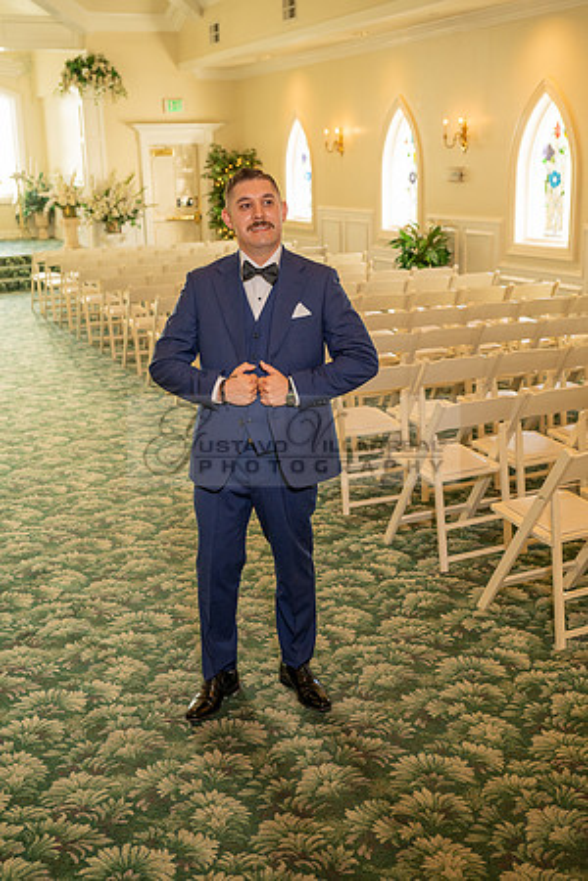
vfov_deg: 48.5
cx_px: 294
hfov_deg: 33.4
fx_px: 980
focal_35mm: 40
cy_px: 440
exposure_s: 1/200
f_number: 4
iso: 1250
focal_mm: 40
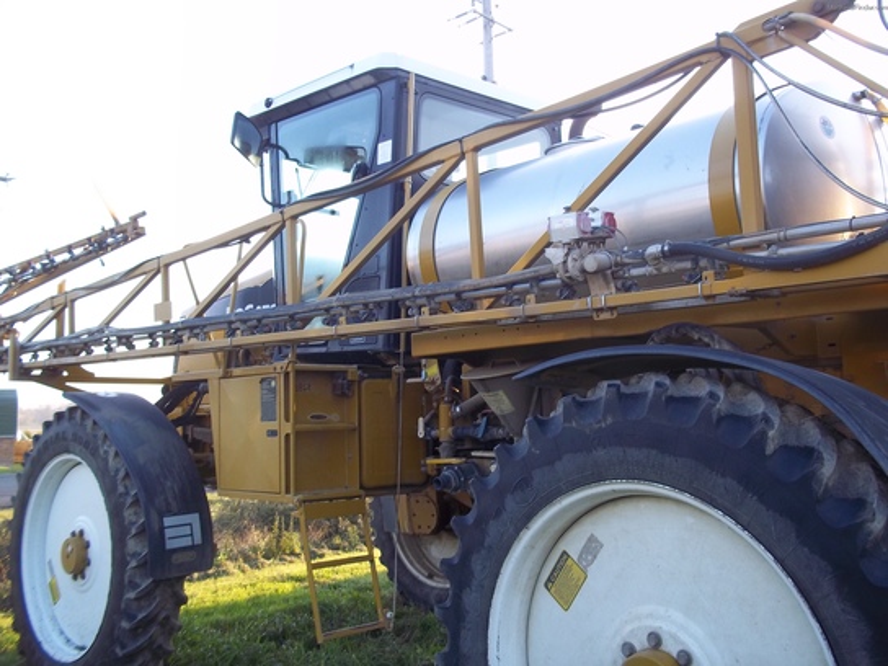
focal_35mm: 36
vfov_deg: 39.7
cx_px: 444
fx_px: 924
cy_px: 333
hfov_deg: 51.4
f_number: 3.1
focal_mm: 6.5
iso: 80
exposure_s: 1/80
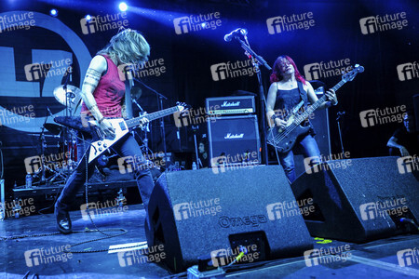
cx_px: 210
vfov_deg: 37.9
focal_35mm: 35
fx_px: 407
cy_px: 140
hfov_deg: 54.4
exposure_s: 1/320
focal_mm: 35
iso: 5000
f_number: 2.8
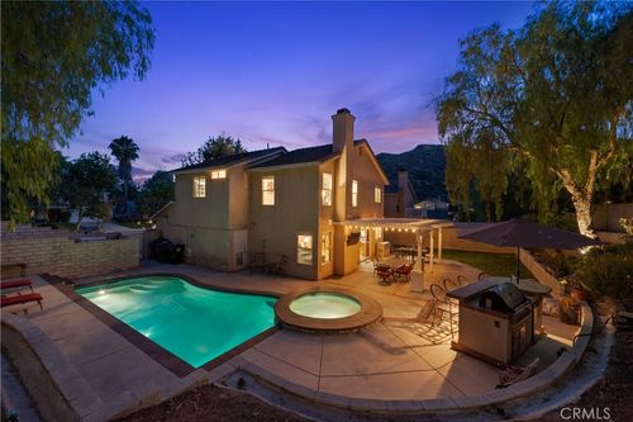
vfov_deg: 81.2
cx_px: 316
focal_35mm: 14
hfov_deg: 104.3
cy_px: 211
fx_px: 246
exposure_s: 25
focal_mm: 14
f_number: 9
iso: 100
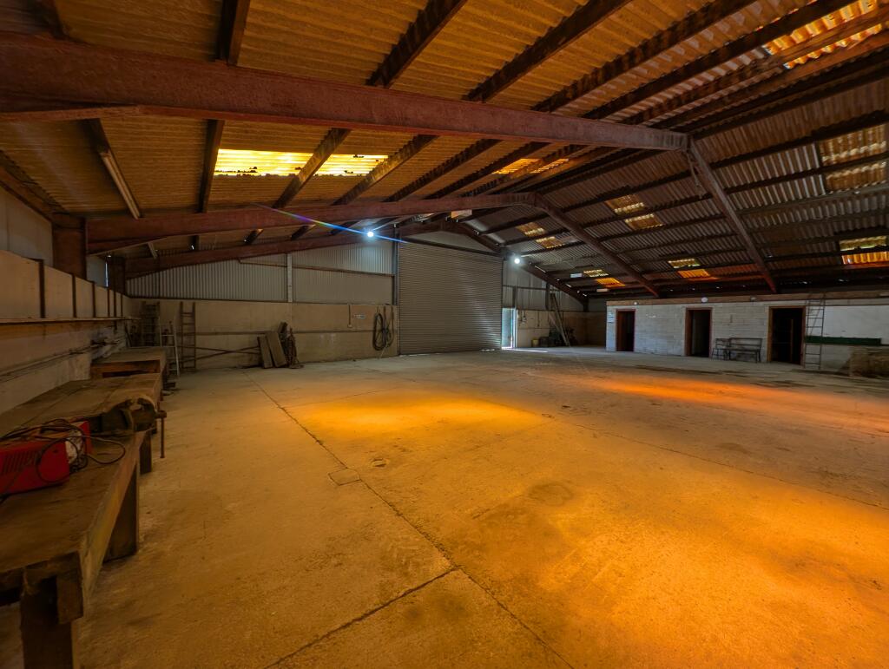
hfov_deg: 110.5
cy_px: 334
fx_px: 309
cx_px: 444
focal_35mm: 12
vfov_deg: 94.6
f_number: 1.95
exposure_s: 1/100
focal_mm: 2.23
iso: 48
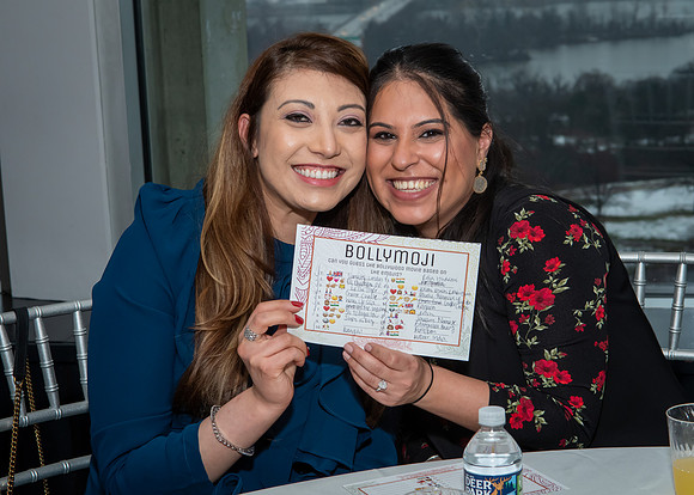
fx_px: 1625
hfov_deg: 24.1
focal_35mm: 82
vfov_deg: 17.3
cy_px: 231
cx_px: 406
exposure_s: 1/250
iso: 640
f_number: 8
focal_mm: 48
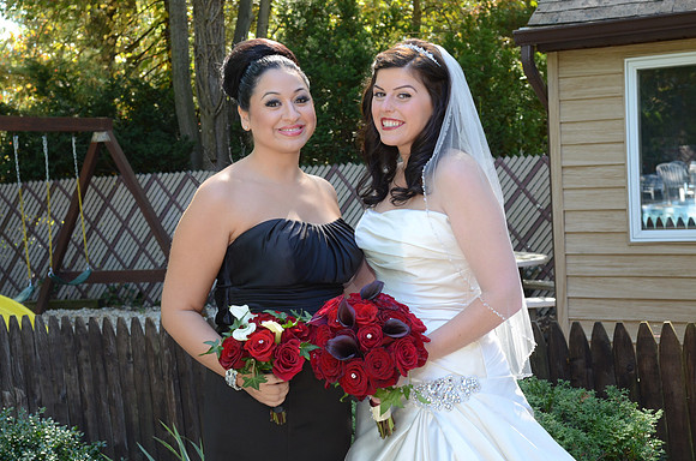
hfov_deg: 35.1
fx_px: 1100
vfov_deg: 23.7
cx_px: 348
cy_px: 230
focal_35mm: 57
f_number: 6.3
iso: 500
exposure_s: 1/100
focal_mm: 38
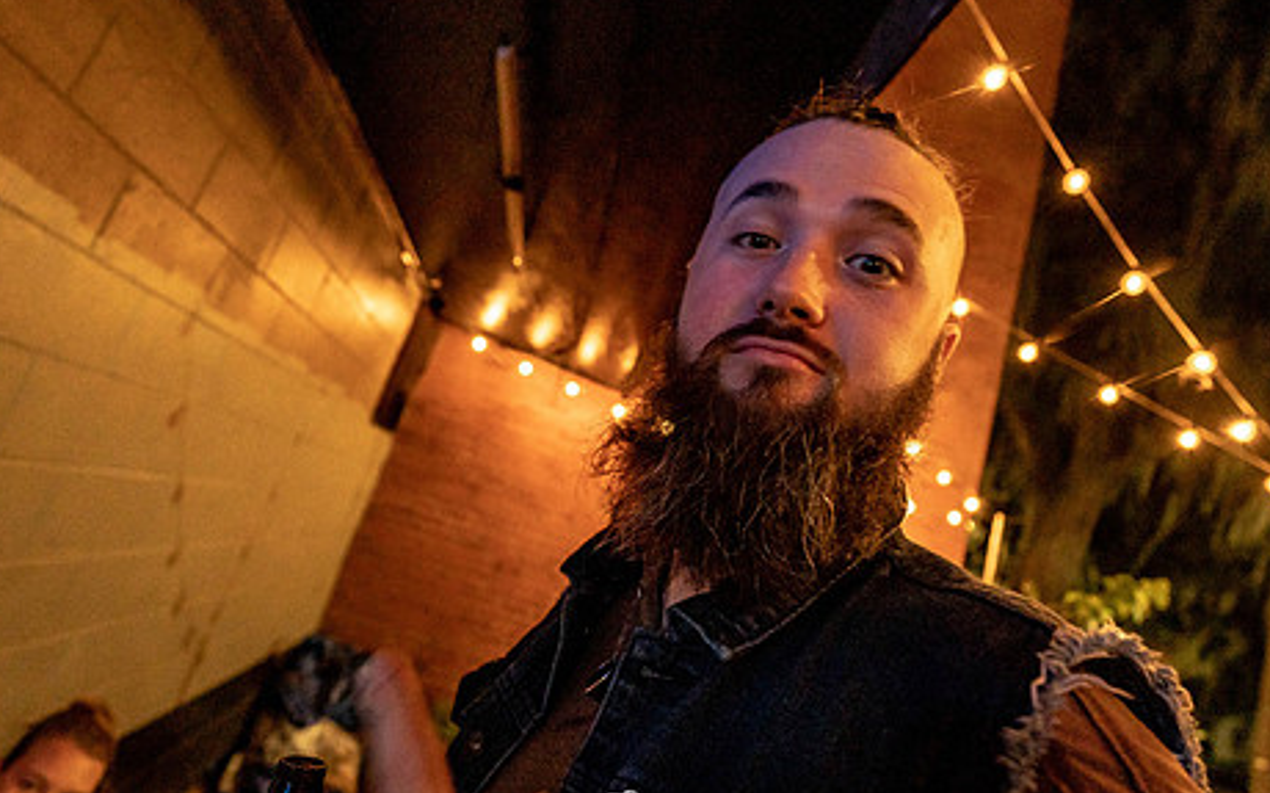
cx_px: 627
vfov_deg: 64.9
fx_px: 623
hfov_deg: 91.1
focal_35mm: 18
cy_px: 383
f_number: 2.8
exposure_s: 1/160
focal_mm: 14
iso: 3200
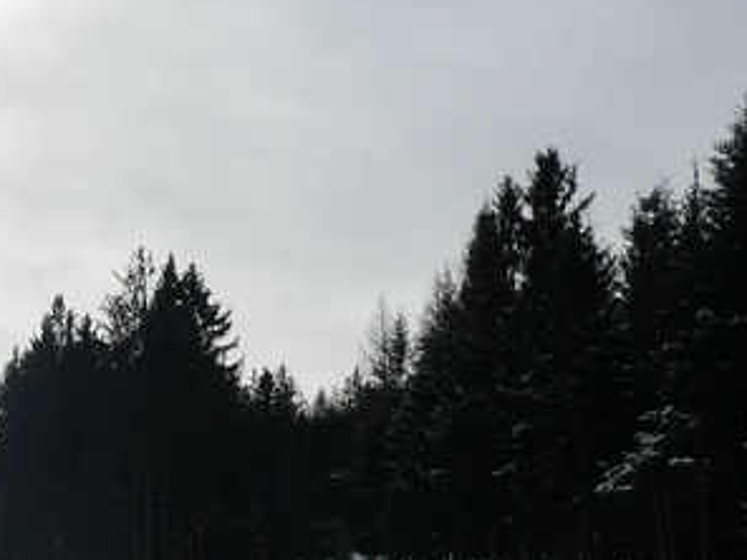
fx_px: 1942
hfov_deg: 20.9
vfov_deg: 15.9
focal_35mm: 90
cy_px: 643
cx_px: -45
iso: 100
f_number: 8
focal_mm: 4.7
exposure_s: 1/640
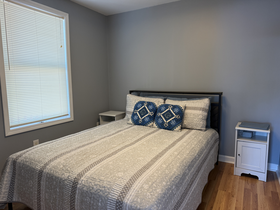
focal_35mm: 24
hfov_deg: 71.6
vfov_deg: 56.8
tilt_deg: -7.4
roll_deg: +1.2
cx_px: 140
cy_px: 105
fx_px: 194
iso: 200
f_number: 1.78
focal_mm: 6.76
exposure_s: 1/120
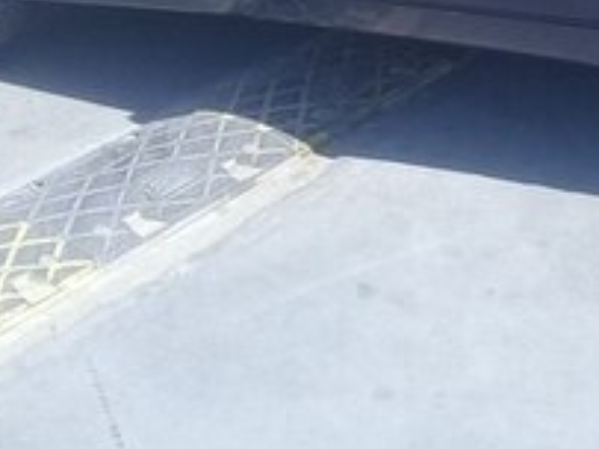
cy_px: -179
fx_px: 1747
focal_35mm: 101
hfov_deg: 19.0
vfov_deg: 13.9
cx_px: 575
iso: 50
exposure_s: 1/355
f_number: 2.2
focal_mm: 3.3
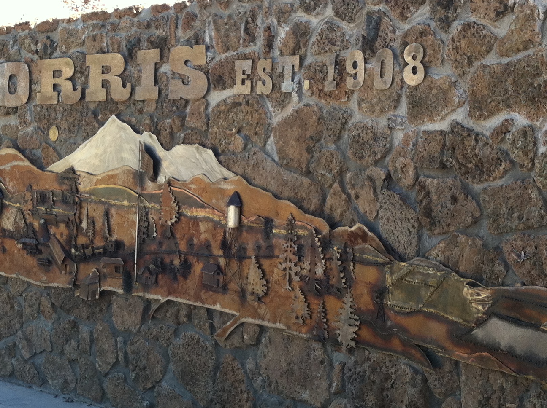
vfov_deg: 21.0
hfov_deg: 27.7
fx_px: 1104
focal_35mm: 70
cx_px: 186
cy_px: 220
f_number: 2.8
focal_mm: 3.85
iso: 80
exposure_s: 1/190
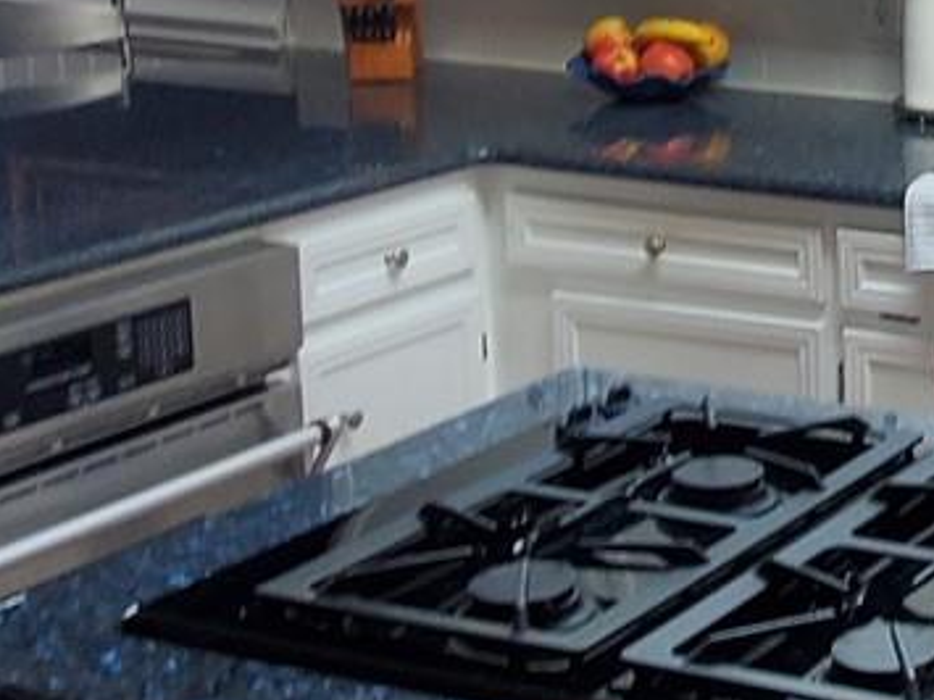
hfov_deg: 22.5
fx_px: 2023
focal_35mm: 75
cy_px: 58
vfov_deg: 19.2
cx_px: 1300
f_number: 2.2
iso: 64
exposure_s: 1/60
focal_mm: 1.8
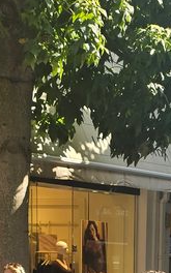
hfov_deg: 11.7
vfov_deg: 17.1
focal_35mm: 111
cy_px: 404
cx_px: 166
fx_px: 828
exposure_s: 1/202
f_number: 1.7
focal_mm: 6.3
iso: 20
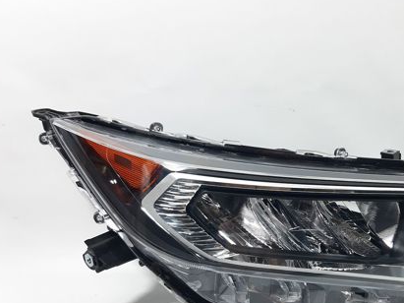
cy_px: 207
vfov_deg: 34.0
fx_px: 490
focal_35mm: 42
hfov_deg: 43.8
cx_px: 285
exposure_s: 1/50
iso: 80
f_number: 1.7
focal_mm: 3.93
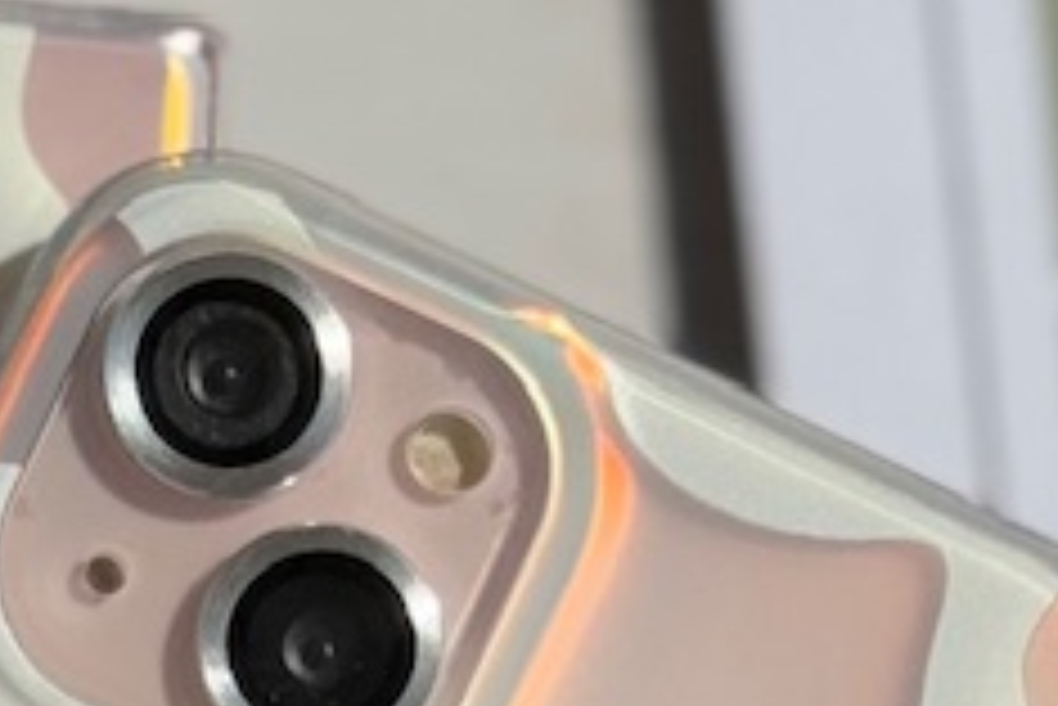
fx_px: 7998
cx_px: -32
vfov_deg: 4.9
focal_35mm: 272
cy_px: 1637
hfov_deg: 7.5
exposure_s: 1/6410
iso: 64
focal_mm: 6.76
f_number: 1.78
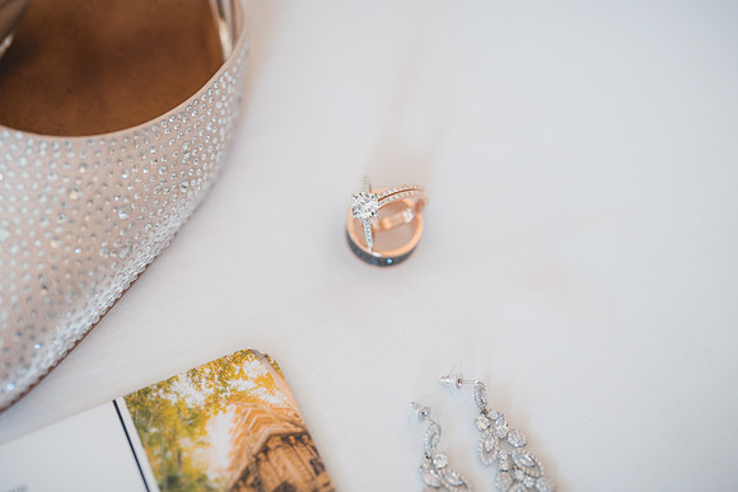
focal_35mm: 50
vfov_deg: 27.0
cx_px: 369
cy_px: 246
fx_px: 1025
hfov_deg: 39.6
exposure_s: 1/100
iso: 200
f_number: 2.2
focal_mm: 50
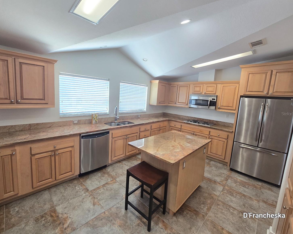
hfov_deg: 100.6
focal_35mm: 14
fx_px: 121
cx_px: 139
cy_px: 114
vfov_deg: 88.0
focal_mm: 2.2
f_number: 2.2
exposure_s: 1/60
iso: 160
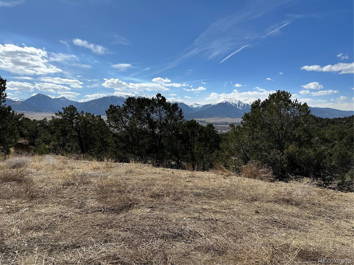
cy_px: 132
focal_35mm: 24
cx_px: 177
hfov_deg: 71.6
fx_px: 245
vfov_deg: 56.8
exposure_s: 1/8197
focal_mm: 6.86
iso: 80
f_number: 1.78
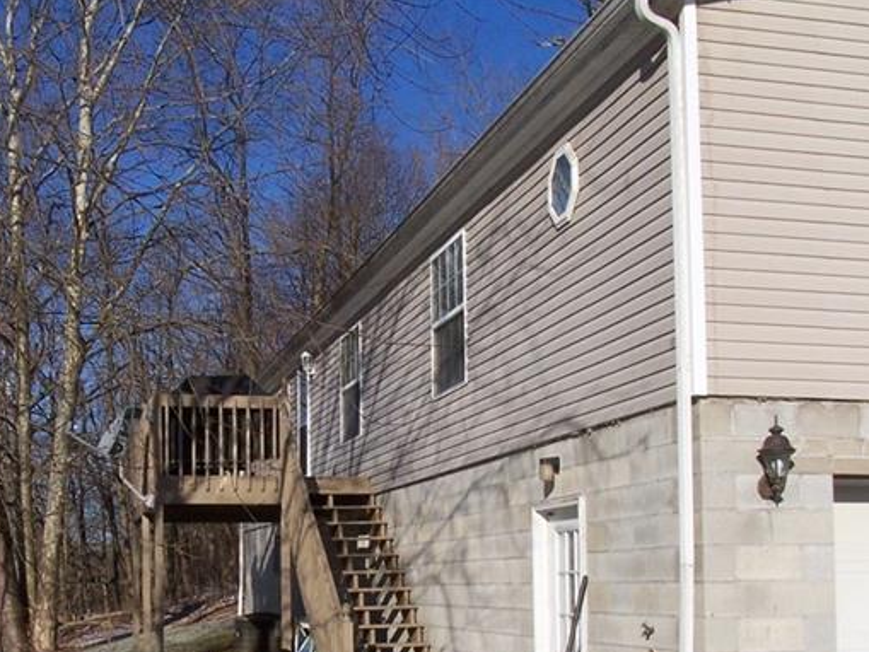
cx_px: 331
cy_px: 507
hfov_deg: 34.8
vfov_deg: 26.2
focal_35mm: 55
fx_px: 1381
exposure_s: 1/500
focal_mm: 6
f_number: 5.6
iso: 80
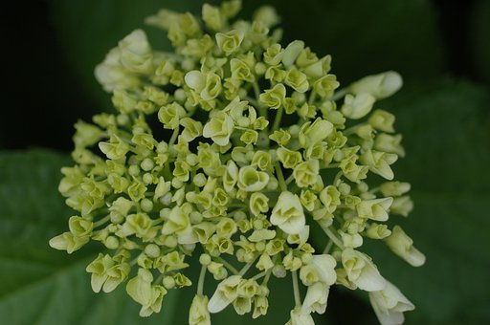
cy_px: 162
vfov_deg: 15.1
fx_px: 1223
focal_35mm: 90
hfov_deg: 22.6
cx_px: 245
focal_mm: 60
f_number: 3.3
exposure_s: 1/500
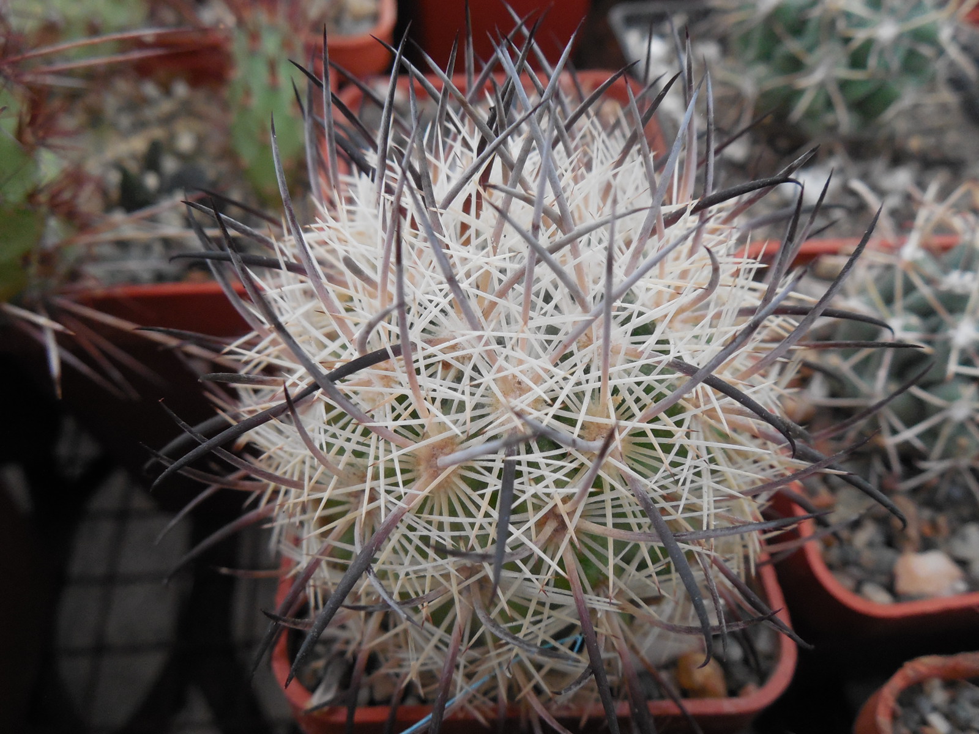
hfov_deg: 58.4
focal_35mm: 31
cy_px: 367
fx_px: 877
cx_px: 490
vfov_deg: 45.4
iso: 400
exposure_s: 1/30
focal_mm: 5.6
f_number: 3.6
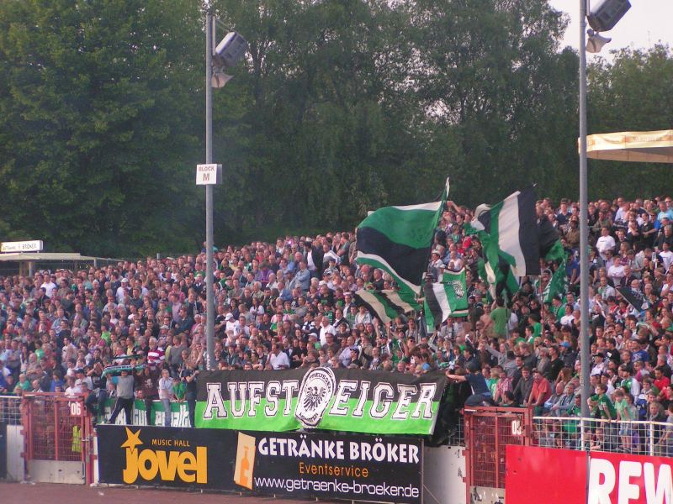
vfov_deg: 9.9
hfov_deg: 13.2
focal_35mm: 150
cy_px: 252
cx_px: 336
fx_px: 2916
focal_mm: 22.9
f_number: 3.5
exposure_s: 1/125
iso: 200
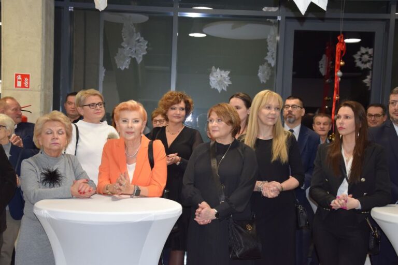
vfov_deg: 25.8
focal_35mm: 52
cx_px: 199
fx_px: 580
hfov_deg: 37.9
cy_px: 132
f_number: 4.5
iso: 1250
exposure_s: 1/60
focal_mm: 35
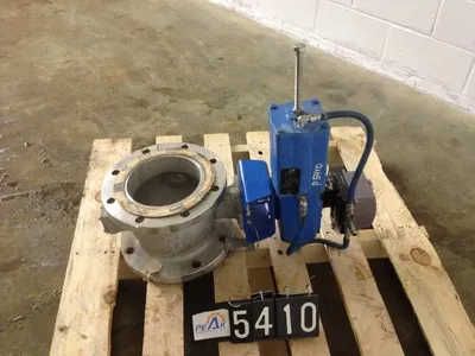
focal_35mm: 35
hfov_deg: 52.6
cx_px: 238
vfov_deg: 40.7
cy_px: 178
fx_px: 480
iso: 160
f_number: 2.4
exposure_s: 1/20
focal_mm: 4.28
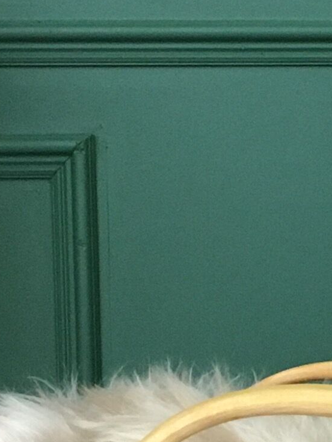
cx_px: 496
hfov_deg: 9.1
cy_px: 399
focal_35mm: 159
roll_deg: +0.3
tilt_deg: -1.8
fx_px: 2032
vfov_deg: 12.3
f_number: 2.2
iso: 200
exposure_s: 1/20
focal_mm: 4.15
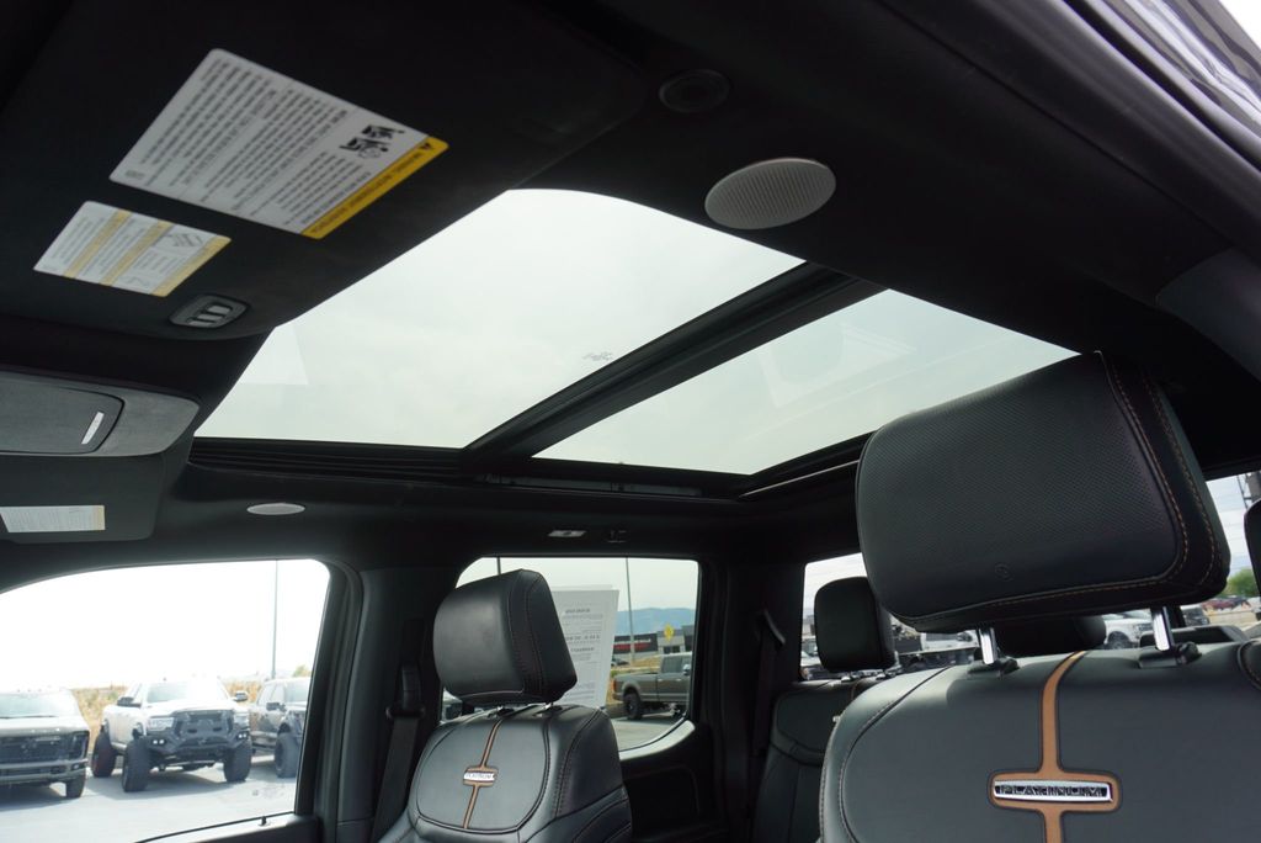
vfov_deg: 53.2
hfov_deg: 73.7
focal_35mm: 24
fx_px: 841
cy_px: 422
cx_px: 630
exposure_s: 1/125
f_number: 5.6
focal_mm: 16
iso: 100
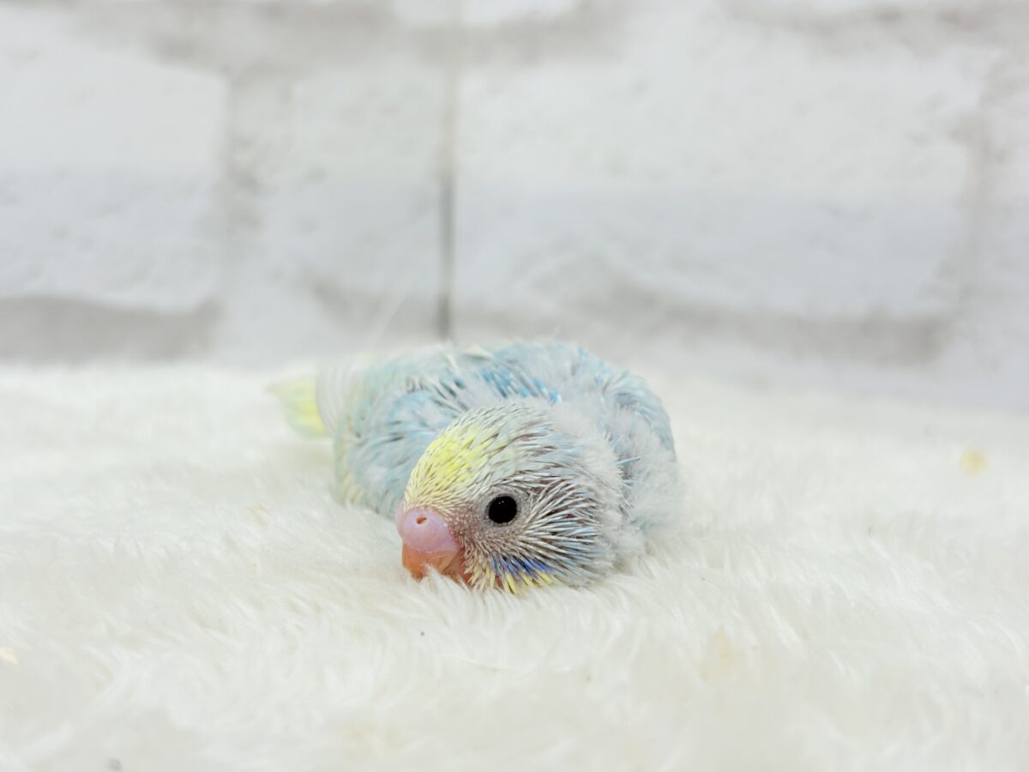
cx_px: 514
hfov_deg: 36.8
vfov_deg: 28.0
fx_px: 1546
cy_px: 386
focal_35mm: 52
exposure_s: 1/100
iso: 50
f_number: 1.6
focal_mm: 5.96
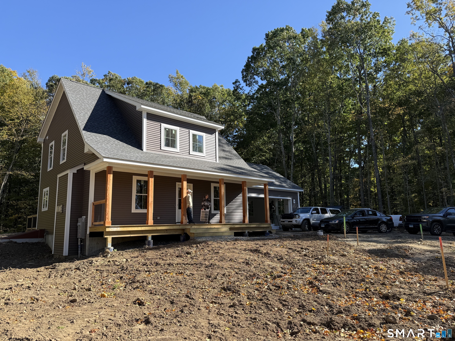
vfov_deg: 56.8
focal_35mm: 24
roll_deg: +1.3
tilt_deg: +10.4
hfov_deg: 71.6
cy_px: 170
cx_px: 228
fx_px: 315
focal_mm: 6.76
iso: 80
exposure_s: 1/1437
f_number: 1.78
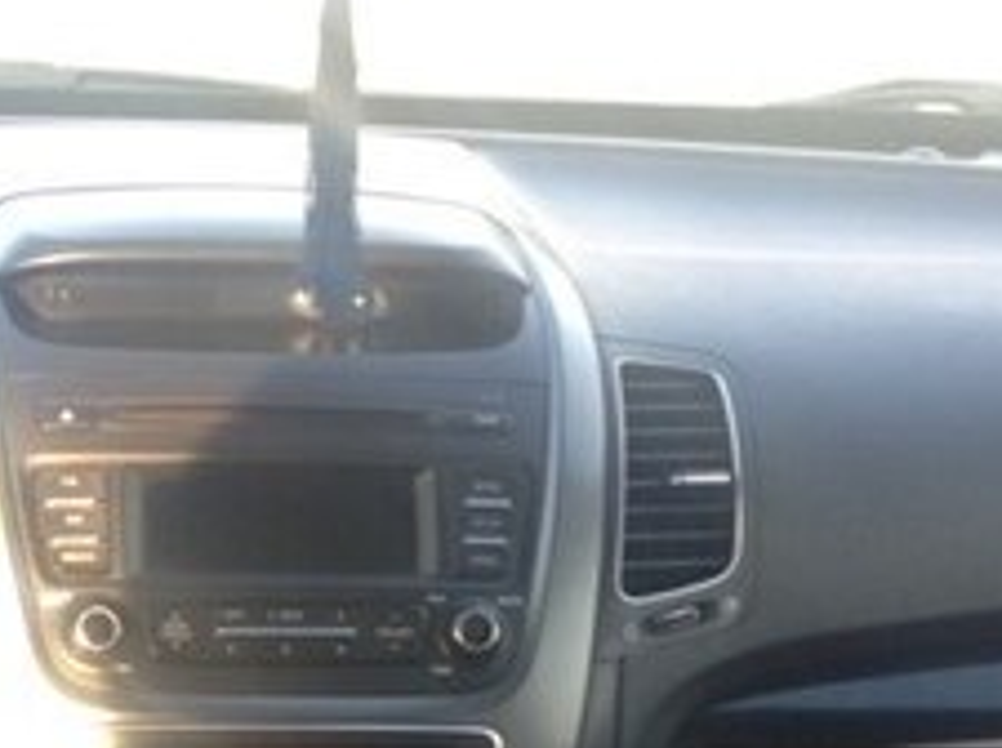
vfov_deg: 14.6
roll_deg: +1.2
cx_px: 169
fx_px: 2803
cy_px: 946
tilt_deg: -24.2
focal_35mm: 97
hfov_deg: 20.0
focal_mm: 4.12
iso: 50
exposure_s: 1/60
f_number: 2.4
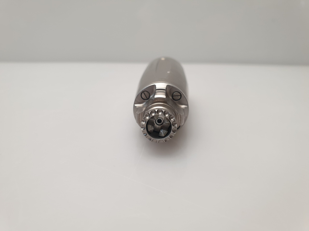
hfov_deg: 67.3
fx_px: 232
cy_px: 116
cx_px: 154
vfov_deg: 53.1
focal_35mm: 26
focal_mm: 4.3
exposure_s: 1/50
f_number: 2.4
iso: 80
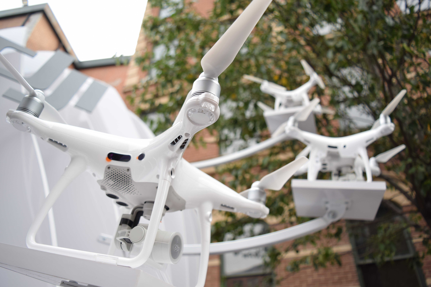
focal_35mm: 27
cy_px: 144
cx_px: 216
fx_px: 323
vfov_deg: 47.9
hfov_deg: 67.4
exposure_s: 1/160
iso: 100
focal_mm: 18
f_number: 3.5
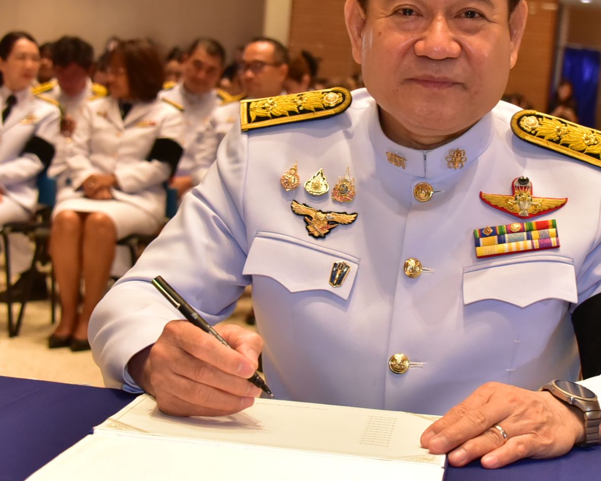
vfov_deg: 17.6
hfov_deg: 21.9
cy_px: 193
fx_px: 1548
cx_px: 390
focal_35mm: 87
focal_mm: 44
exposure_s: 1/160
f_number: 5.6
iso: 4000
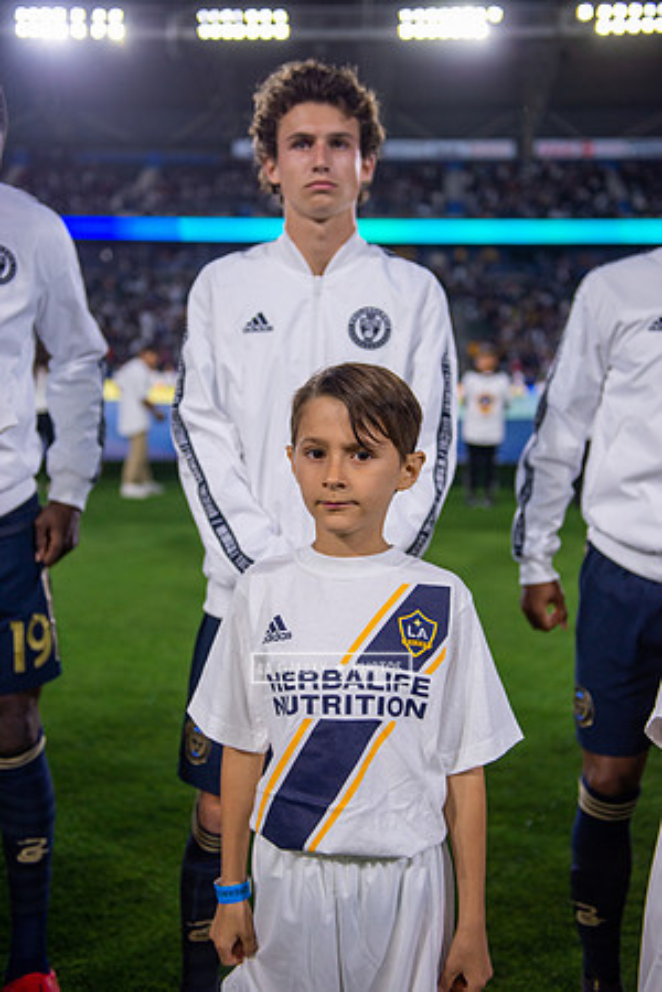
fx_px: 1214
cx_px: 331
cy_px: 496
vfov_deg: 44.5
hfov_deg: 30.5
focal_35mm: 44
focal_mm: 44
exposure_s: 1/1250
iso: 640
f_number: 2.8
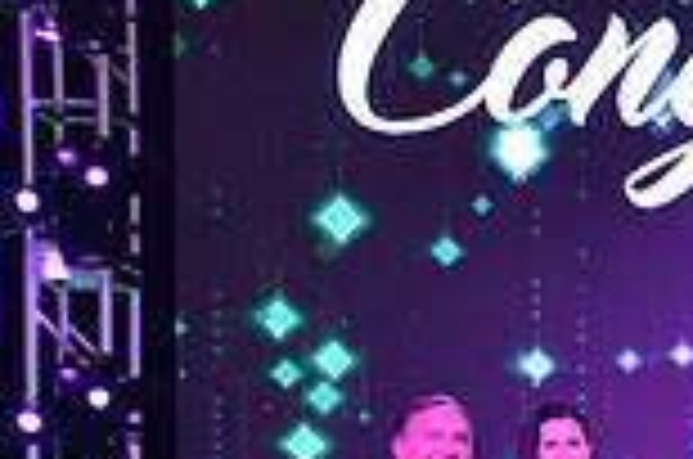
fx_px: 2747
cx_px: 1089
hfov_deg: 13.4
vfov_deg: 9.1
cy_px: 853
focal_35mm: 143
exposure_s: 1/250
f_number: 5
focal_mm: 38
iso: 2000
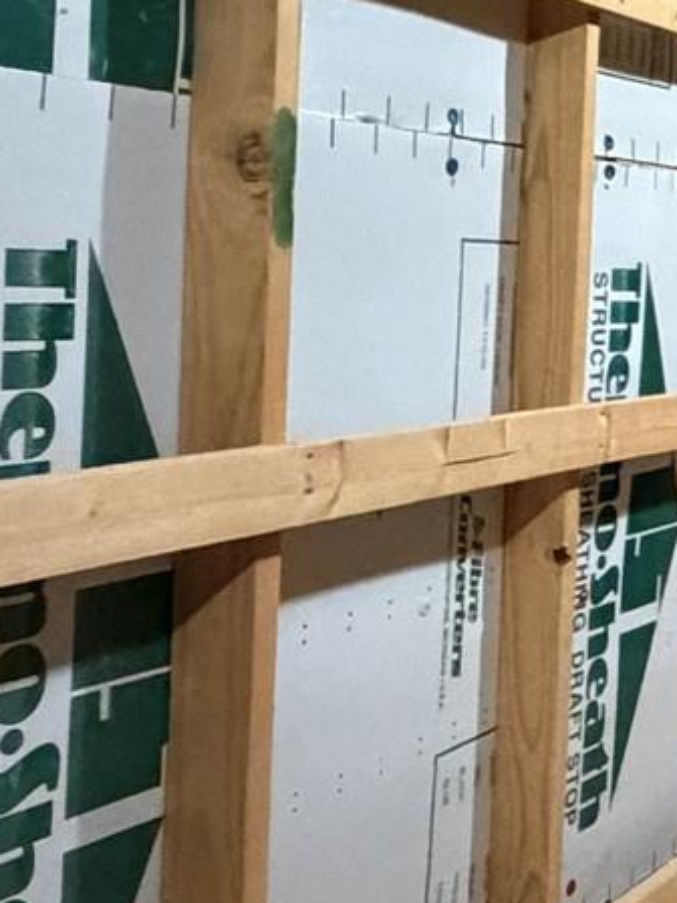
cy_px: 351
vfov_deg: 30.2
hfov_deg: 15.7
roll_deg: -4.8
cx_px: 1503
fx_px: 1669
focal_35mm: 64
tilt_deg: -2.7
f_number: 2.2
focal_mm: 2.22
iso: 1250
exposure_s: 1/60
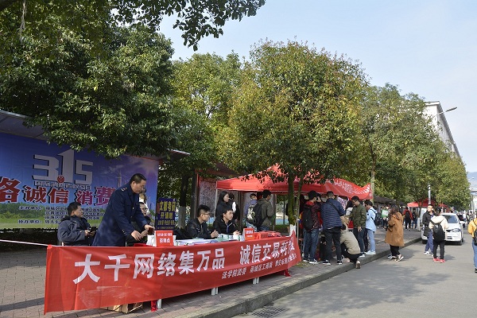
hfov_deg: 59.5
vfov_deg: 41.7
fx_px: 417
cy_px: 159
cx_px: 238
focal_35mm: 32
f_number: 8
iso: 100
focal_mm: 21
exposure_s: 1/100
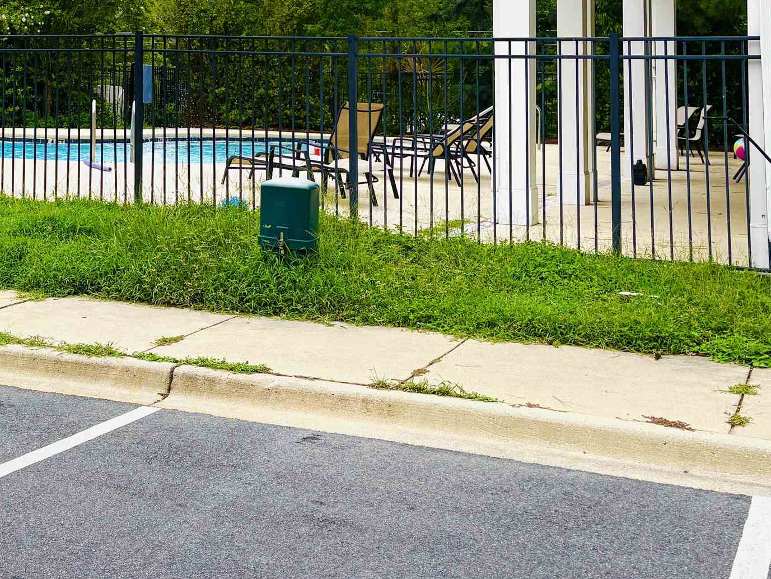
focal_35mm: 58
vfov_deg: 24.0
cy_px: -14
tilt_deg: +4.8
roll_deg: -0.3
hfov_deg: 31.6
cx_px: 76
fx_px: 1292
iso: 50
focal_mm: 5.96
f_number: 1.6
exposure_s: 1/2985
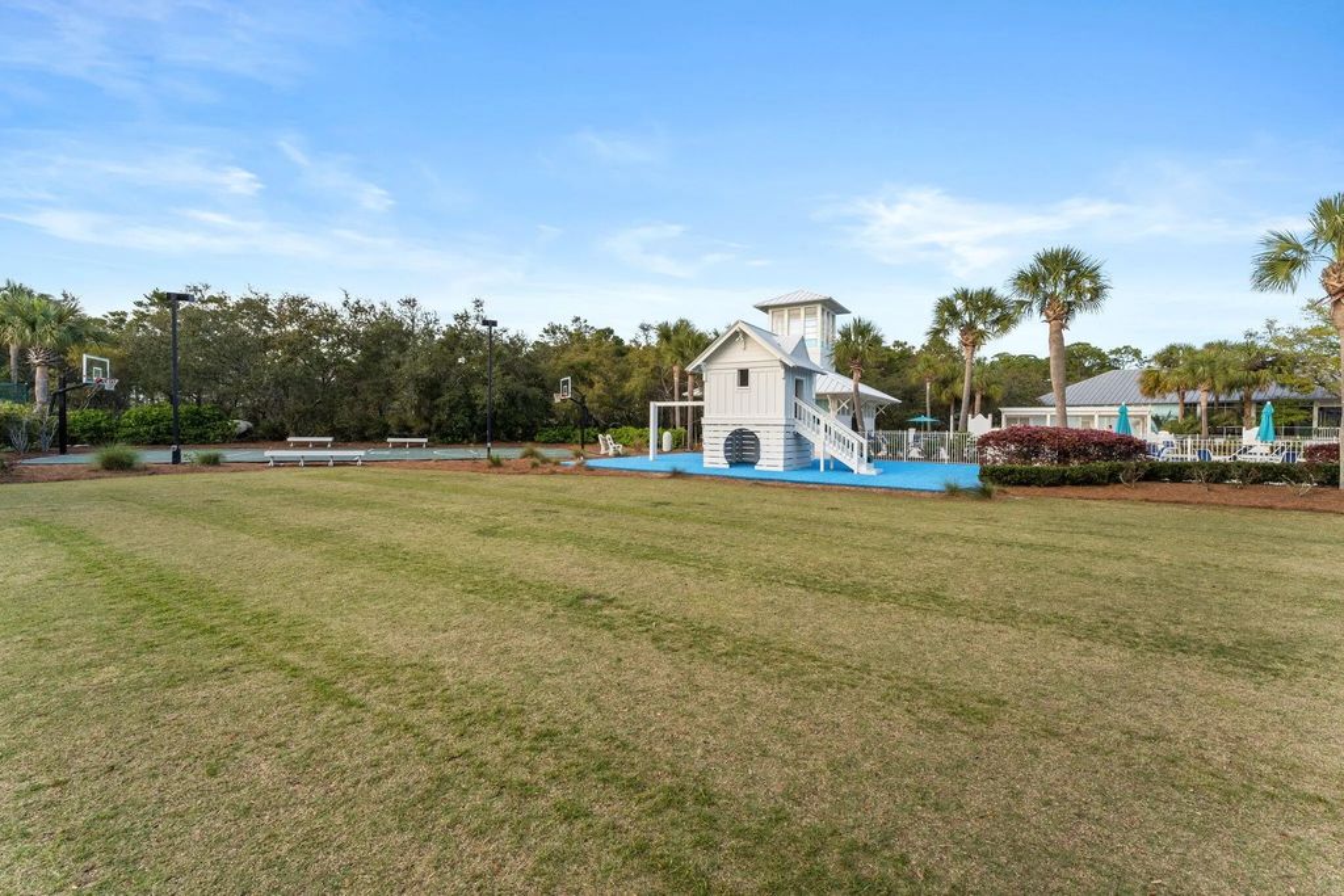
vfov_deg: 77.7
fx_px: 556
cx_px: 672
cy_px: 448
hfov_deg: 100.8
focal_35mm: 15
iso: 400
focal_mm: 14.9
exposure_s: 1/100
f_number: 13
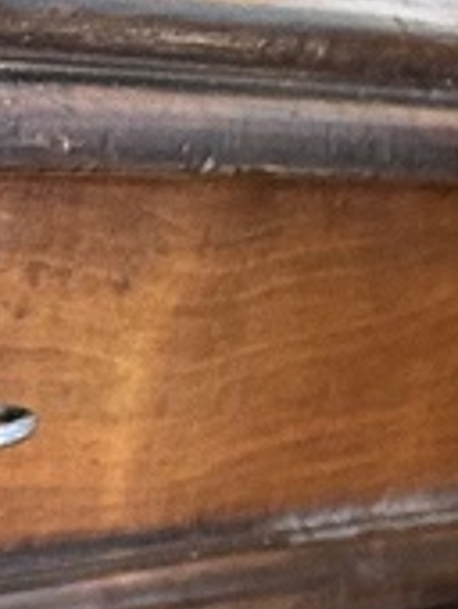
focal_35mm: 183
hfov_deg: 6.9
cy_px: 1770
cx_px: -1134
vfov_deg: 9.0
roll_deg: -6.7
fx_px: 3220
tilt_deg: -31.2
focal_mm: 5.7
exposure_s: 1/50
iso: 320
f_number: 1.5
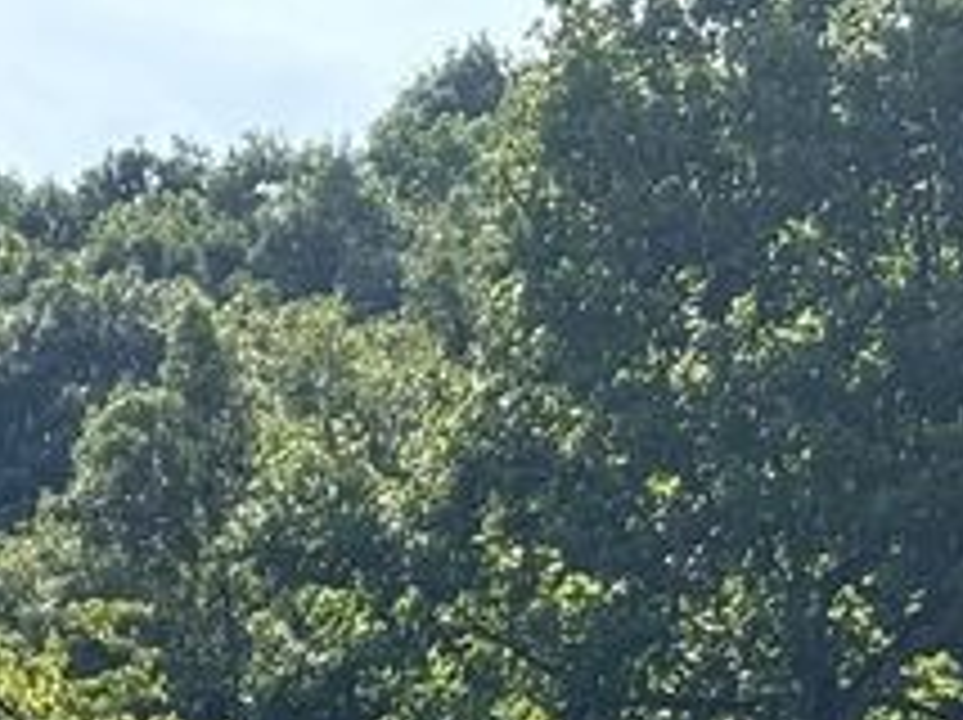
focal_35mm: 249
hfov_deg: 7.9
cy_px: 1719
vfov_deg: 5.7
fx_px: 6919
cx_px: -180
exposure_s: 1/1248
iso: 32
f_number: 1.6
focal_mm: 5.96
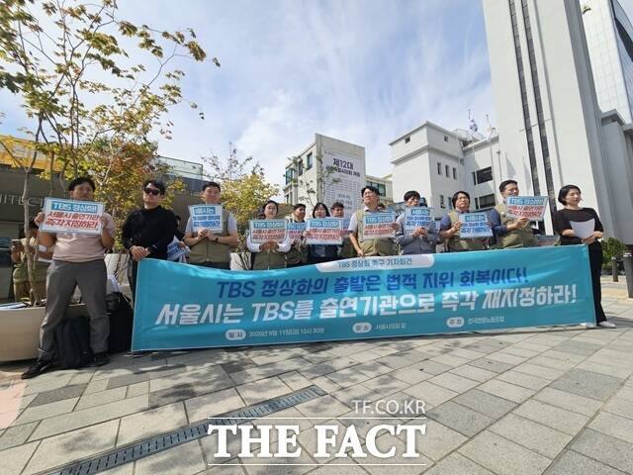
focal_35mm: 13
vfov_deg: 89.9
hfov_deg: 106.2
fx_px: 238
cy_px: 238
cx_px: 316
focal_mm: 2.2
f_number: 2.2
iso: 50
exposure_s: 1/2094
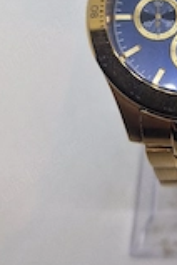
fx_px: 442
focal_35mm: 60
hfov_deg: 21.3
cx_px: 202
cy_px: 62
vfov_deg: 32.7
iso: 50
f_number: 1.8
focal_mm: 6.4
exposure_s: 1/182
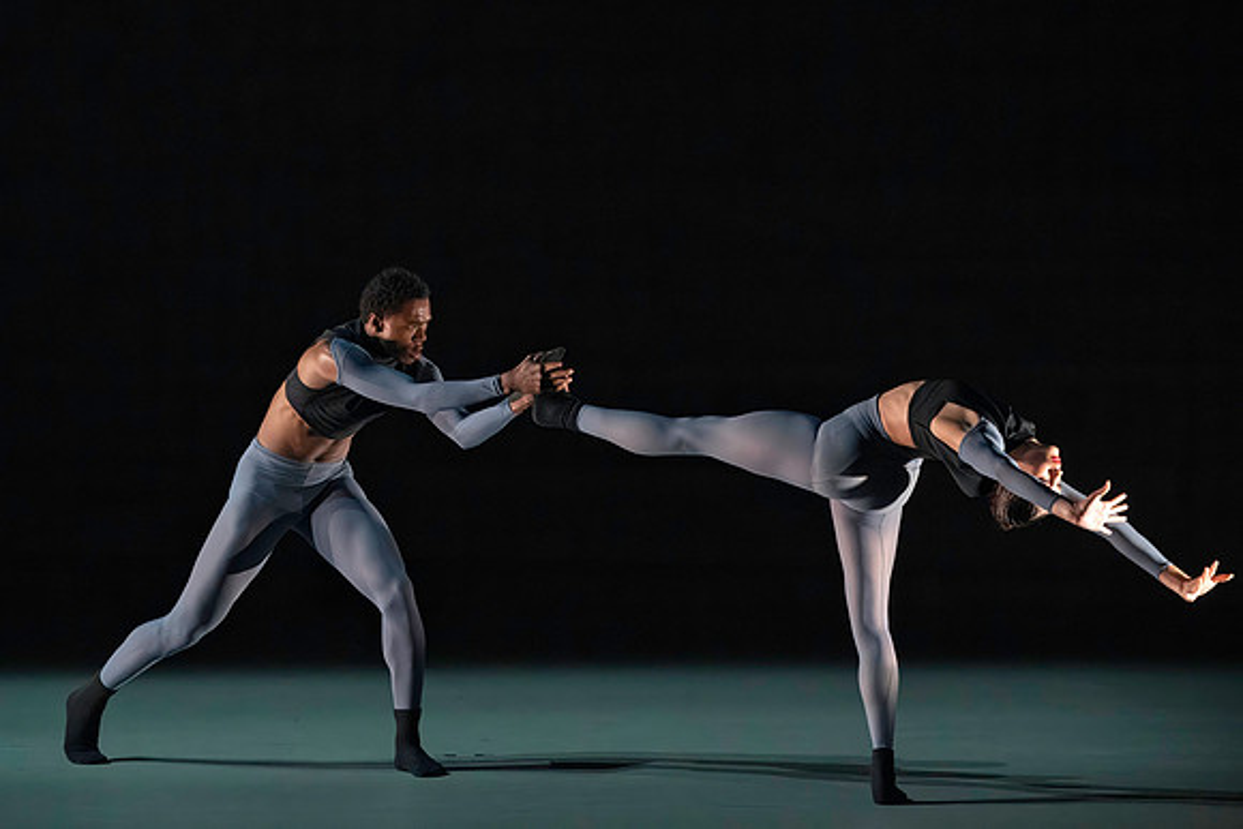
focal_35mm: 312
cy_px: 409
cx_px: 572
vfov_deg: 4.4
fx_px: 10775
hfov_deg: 6.6
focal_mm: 288
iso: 20000
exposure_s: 1/400
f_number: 9
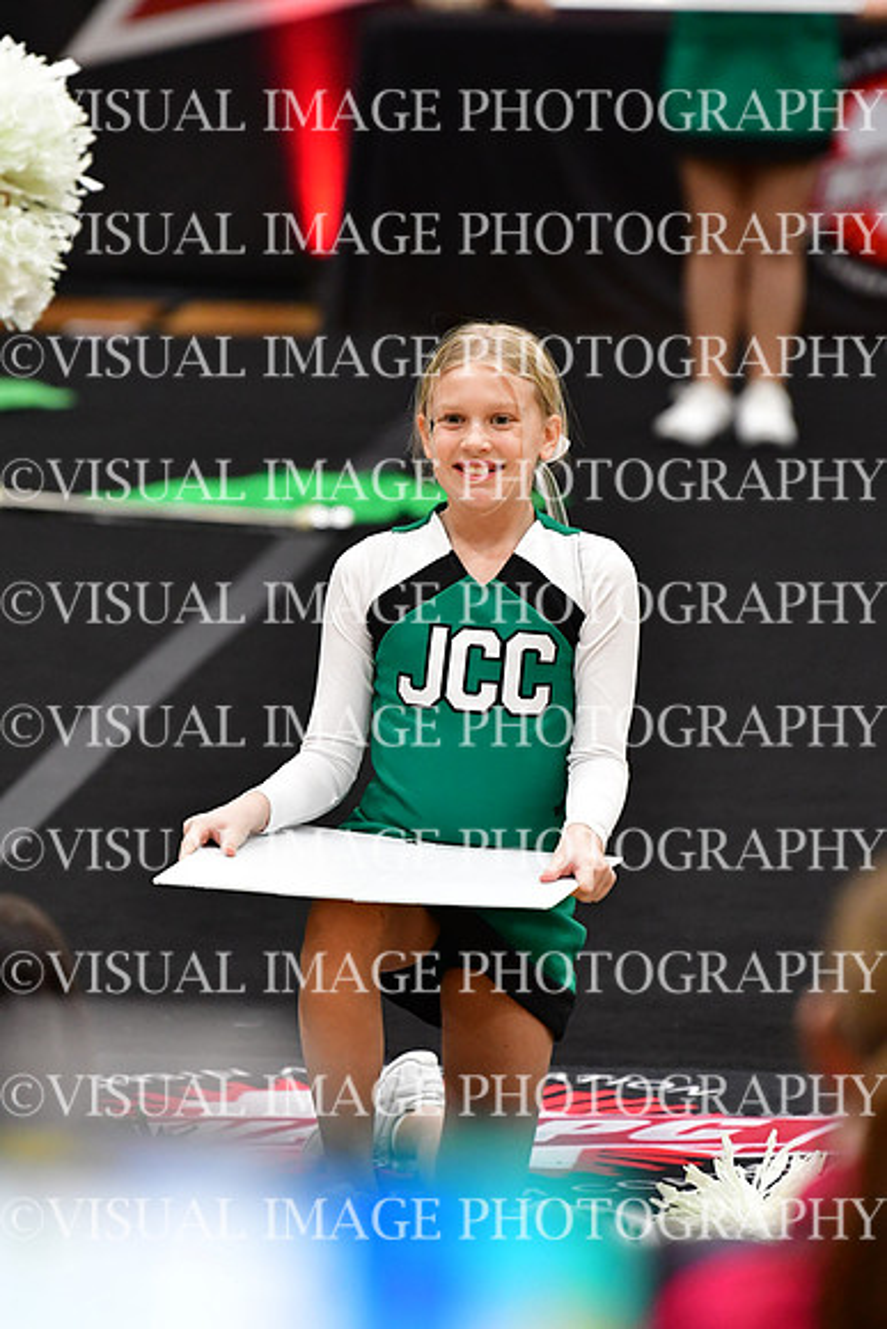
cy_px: 664
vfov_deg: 6.9
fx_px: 11080
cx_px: 444
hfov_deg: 4.6
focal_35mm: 300
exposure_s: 1/500
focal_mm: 200
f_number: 3.5
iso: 4000
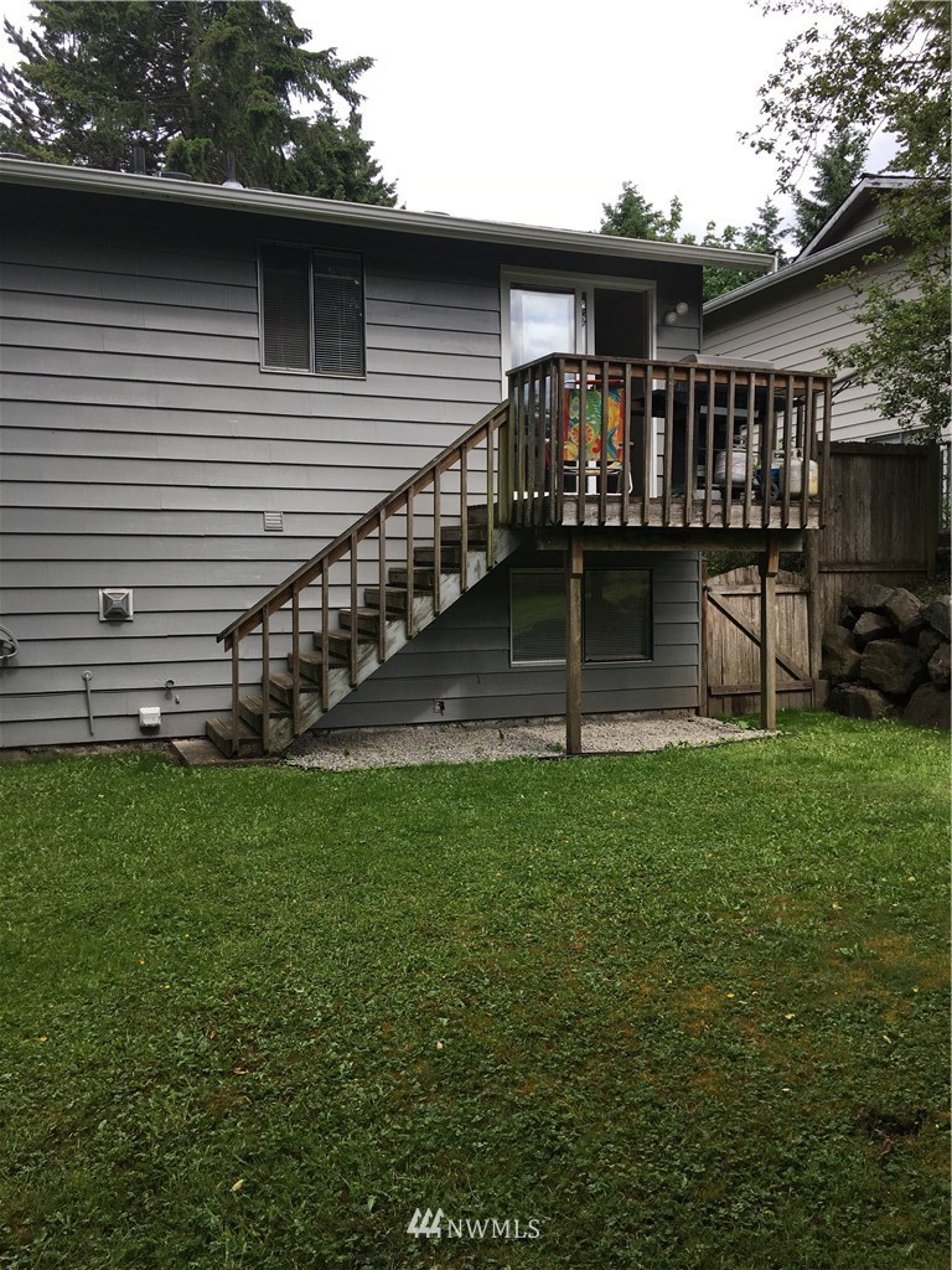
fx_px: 1063
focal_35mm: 29
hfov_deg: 48.2
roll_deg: +2.2
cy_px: 635
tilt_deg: -4.3
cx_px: 476
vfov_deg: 61.7
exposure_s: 1/587
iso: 25
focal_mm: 4.15
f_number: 2.2
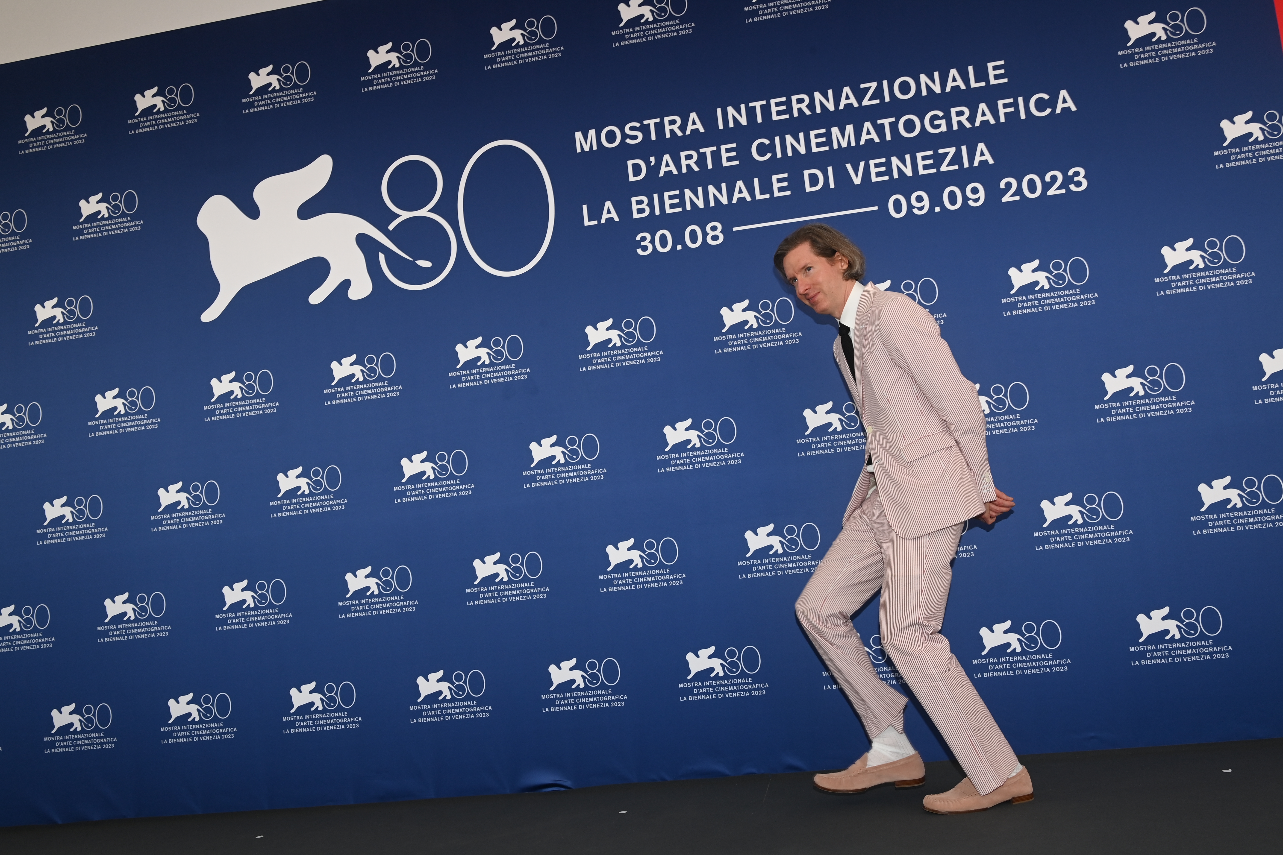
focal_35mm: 32
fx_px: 1140
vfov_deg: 41.1
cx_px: 642
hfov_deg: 58.7
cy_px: 428
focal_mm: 32
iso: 500
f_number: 10
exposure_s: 1/200
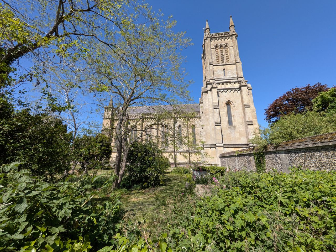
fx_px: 136
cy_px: 126
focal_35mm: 14
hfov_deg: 102.1
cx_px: 168
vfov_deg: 85.7
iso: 44
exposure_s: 1/908
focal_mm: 1.85
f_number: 2.2
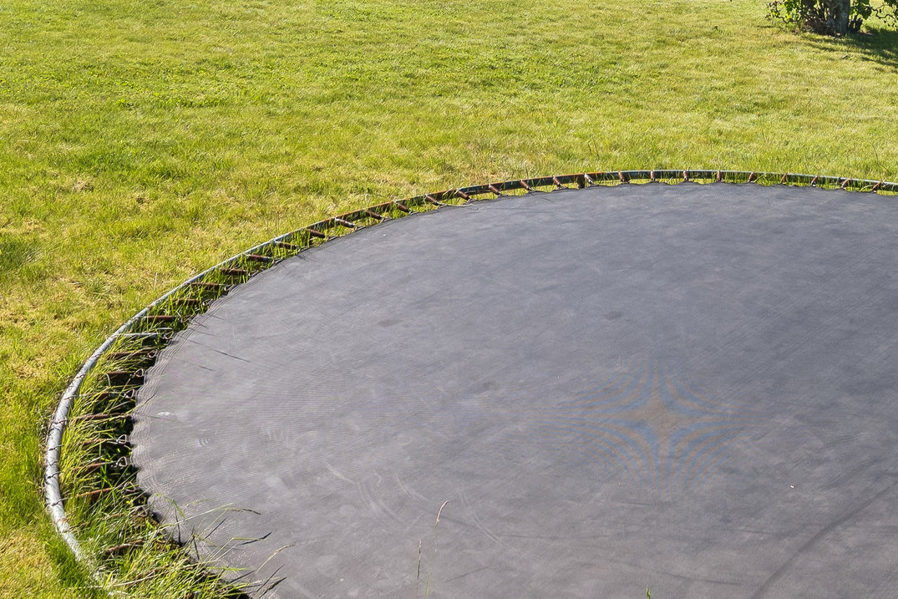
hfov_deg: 36.5
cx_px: 696
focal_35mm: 53
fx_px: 1322
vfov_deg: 23.2
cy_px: -137
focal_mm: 19
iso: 140
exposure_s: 1/640
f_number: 6.3
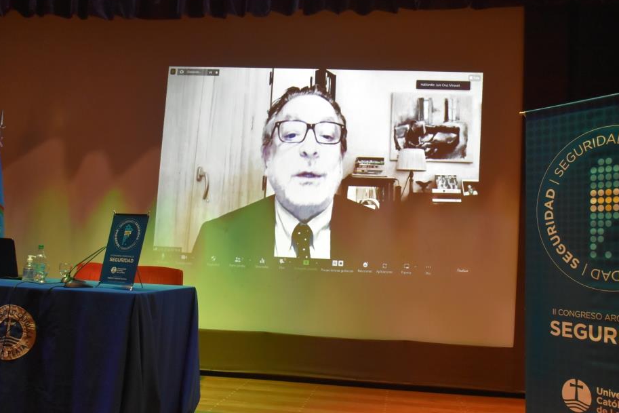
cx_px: 332
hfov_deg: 51.8
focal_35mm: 37
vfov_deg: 35.9
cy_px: 221
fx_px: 636
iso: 3200
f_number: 5
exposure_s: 1/100
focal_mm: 22
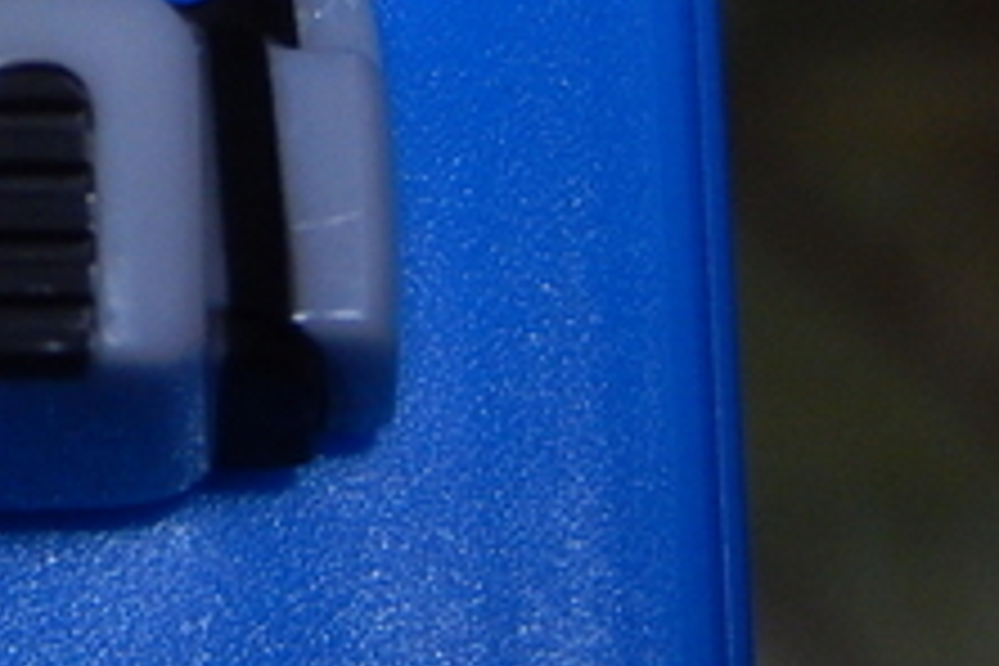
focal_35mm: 239
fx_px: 6632
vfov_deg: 5.7
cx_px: -261
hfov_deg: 8.5
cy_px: -252
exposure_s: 1/30
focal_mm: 15.2
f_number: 5.1
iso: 400
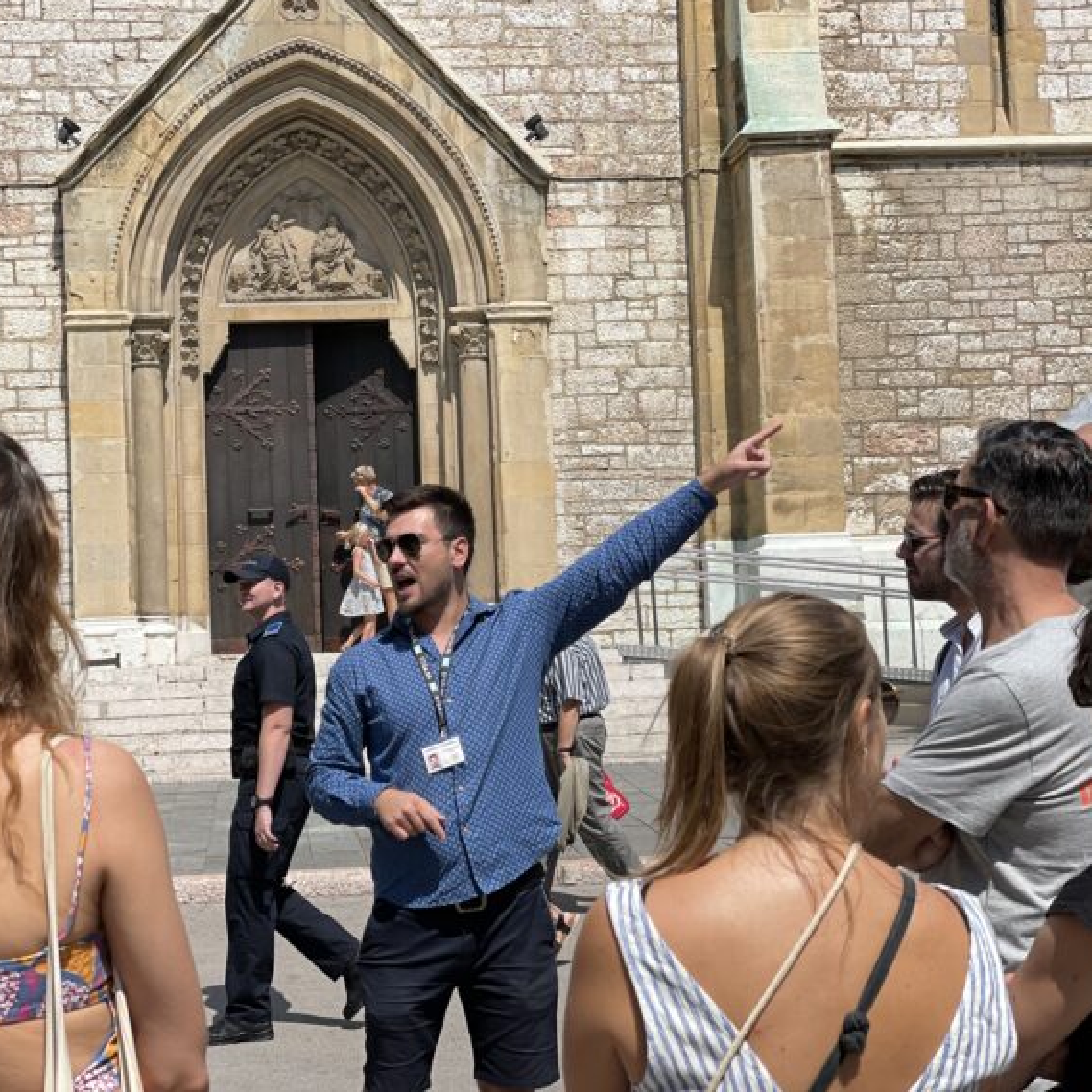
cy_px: 541
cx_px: 501
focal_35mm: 62
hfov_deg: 27.7
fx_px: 2213
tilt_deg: +4.5
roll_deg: +2.8
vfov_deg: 27.7
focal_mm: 6
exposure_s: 1/2083
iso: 25
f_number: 2
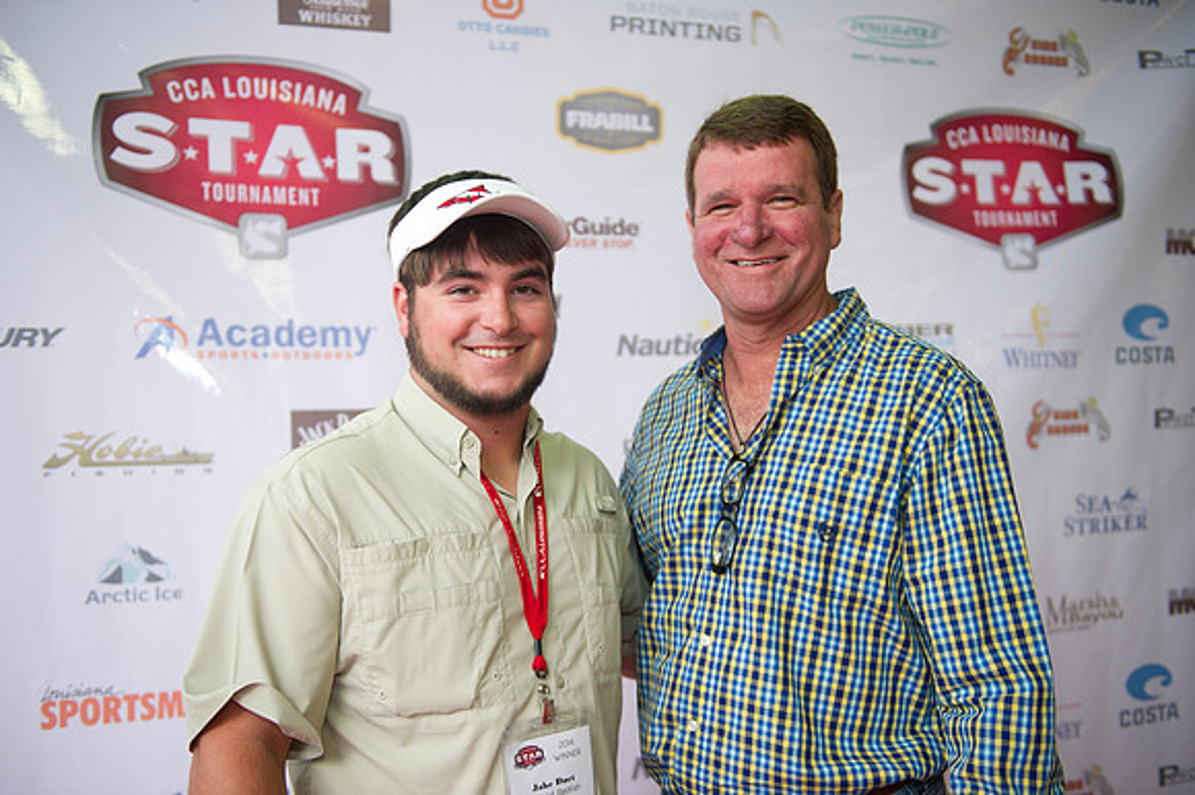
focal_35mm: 36
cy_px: 398
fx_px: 1194
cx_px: 598
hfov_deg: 53.2
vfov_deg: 36.8
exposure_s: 1/125
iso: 640
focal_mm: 36
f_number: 2.8
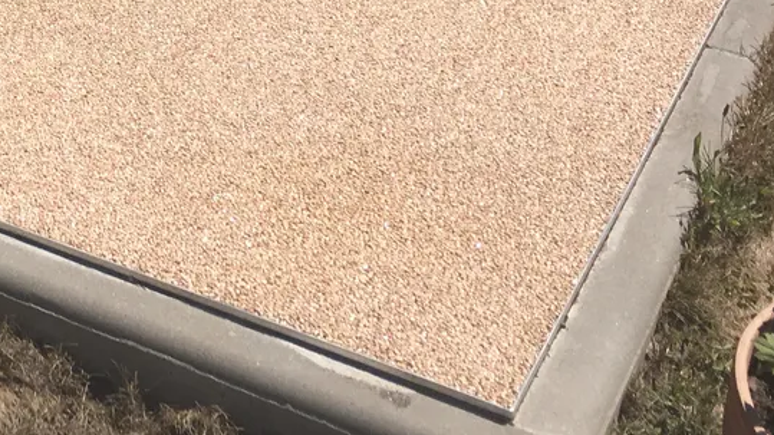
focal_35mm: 88
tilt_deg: -17.8
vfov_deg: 12.9
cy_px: -239
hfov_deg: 23.0
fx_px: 1806
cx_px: -36
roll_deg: -0.3
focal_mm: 4.15
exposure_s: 1/2198
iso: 25
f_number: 2.2
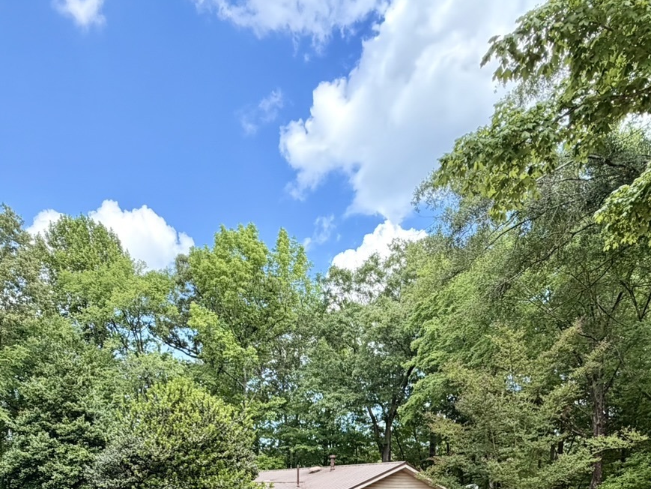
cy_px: 549
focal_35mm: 33
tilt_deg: -4.5
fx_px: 621
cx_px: 324
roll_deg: +0.3
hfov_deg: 55.3
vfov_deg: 35.9
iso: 50
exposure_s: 1/398
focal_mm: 2.22
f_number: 2.2
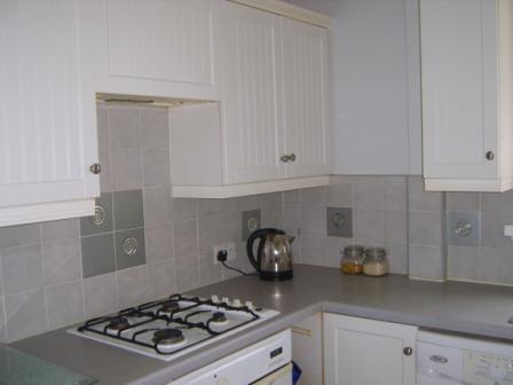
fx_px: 563
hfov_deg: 49.0
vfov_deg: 37.7
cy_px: 192
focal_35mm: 38
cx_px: 256
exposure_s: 1/30
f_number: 2.8
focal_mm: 7.8
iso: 50
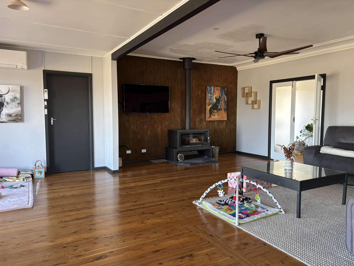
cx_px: 177
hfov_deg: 67.3
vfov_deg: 53.1
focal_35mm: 26
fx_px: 266
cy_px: 133
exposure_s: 1/50
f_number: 1.6
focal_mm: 5.96
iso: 100
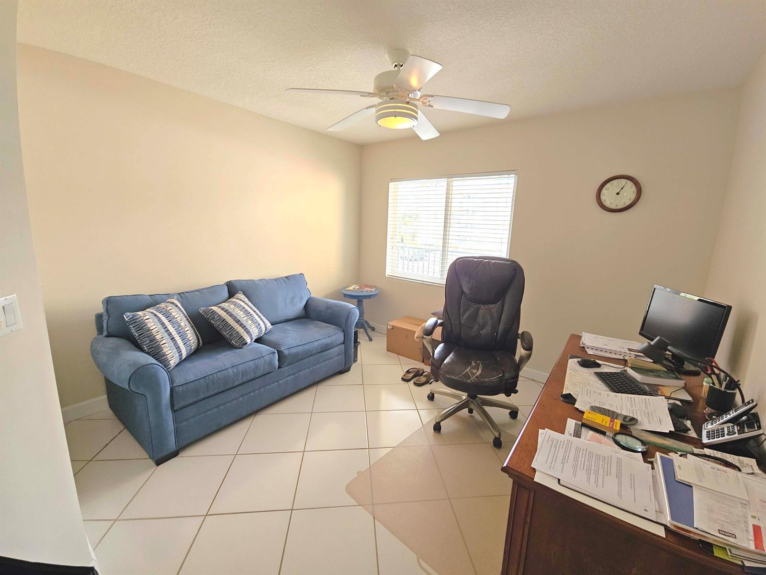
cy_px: 288
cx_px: 383
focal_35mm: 13
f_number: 2.2
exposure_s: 1/60
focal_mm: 2.2
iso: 100
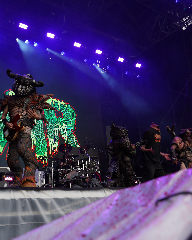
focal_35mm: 43
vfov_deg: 42.9
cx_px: 90
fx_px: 305
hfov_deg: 34.9
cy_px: 121
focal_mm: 30
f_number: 5
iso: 100
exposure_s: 1/80
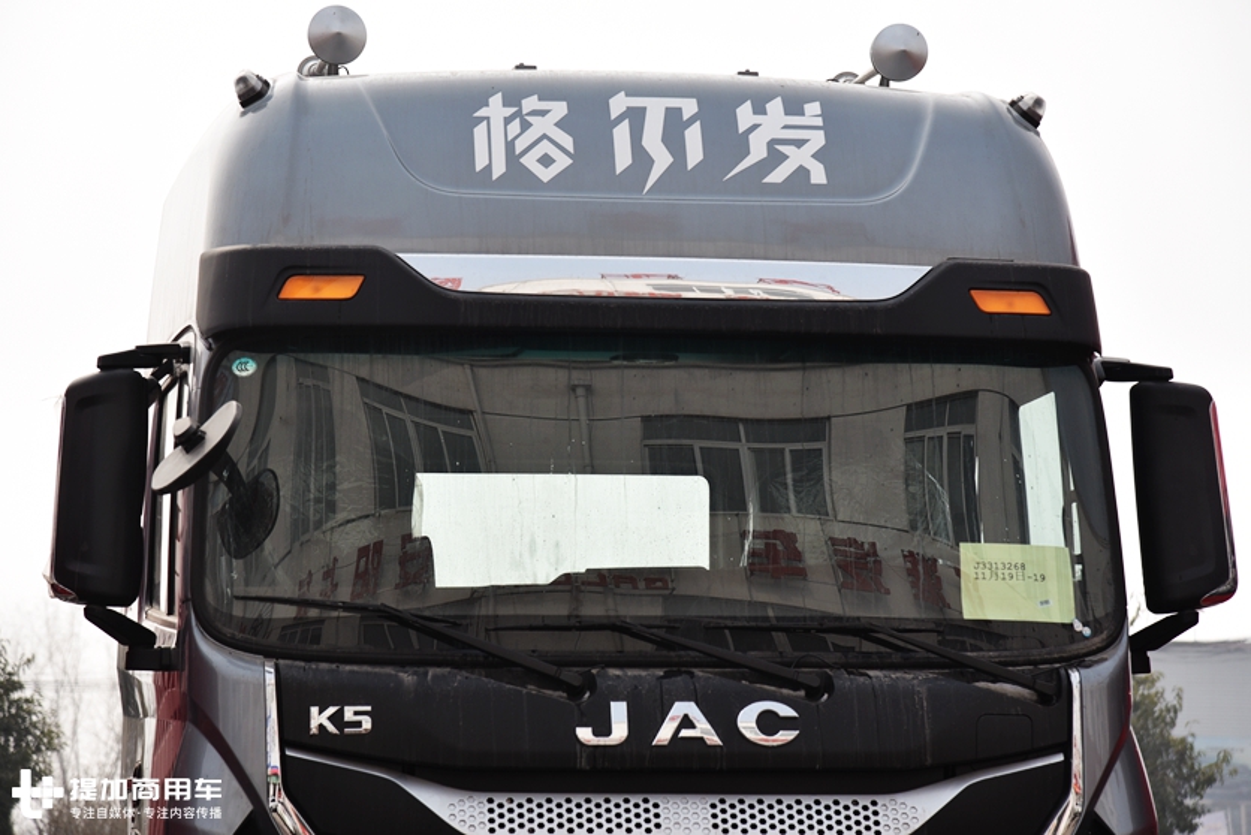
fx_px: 4171
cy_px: 418
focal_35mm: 120
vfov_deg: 11.4
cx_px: 626
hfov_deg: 17.1
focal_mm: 120
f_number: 6.3
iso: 200
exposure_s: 1/640
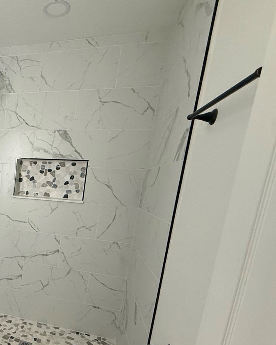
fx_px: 265
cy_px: 229
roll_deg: -3.3
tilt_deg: -11.8
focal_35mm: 26
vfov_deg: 64.4
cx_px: -8
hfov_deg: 45.2
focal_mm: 2.22
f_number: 2.2
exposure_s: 1/99
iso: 320
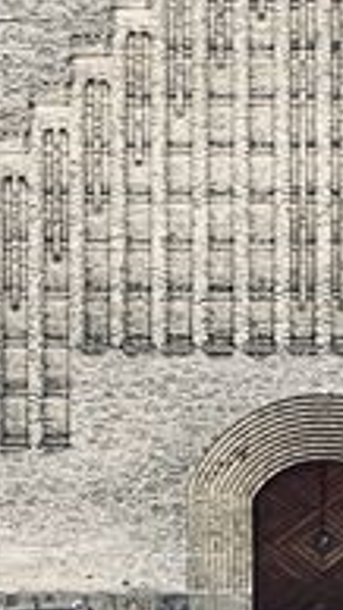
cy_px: -566
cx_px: 318
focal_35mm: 468
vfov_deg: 4.6
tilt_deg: +9.0
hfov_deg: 2.6
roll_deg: +0.5
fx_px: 7574
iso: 32
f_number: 2.8
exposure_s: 1/99
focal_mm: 9
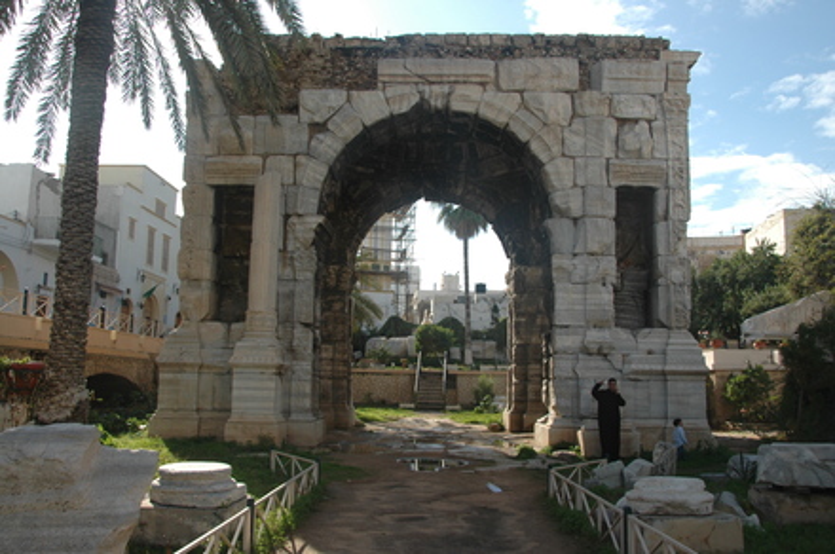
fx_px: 695
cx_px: 418
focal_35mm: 30
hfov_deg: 62.0
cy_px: 277
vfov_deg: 43.5
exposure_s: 1/320
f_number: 9
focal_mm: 20
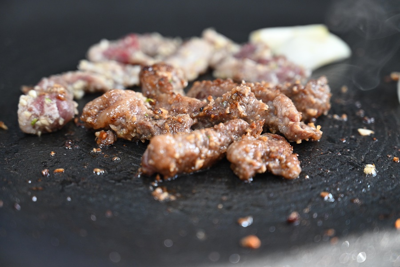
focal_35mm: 70
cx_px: 200
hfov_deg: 28.8
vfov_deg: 19.5
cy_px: 134
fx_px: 778
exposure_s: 1/250
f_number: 4
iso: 1400
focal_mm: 70
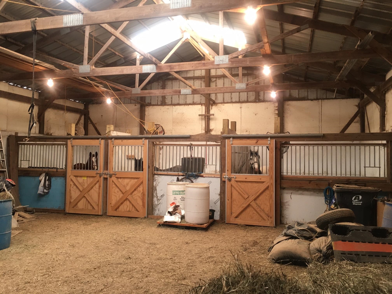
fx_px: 328
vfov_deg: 48.2
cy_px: 147
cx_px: 196
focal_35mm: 29
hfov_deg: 61.7
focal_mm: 4.15
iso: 40
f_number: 2.2
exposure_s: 1/15
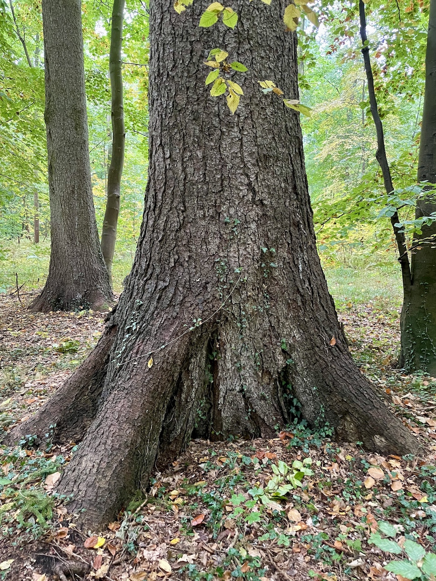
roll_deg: -0.7
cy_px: 290
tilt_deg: -5.1
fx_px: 437
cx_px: 218
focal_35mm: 26
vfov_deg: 67.3
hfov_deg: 53.1
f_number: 1.6
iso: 500
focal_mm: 4.2
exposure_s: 1/60
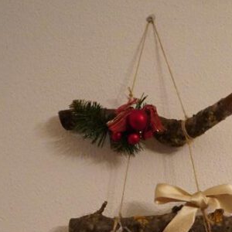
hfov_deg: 18.9
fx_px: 693
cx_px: 175
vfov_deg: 16.8
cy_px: 370
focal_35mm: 91
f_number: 4
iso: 6400
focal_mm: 21
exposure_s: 1/125
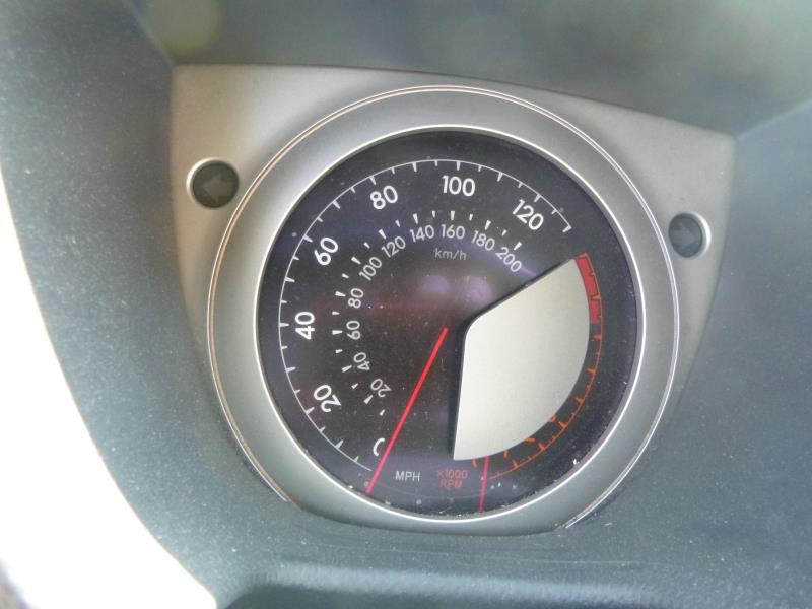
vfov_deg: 54.9
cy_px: 304
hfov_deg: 69.4
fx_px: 586
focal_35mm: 25
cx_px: 406
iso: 400
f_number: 3.9
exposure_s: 1/30
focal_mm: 4.5
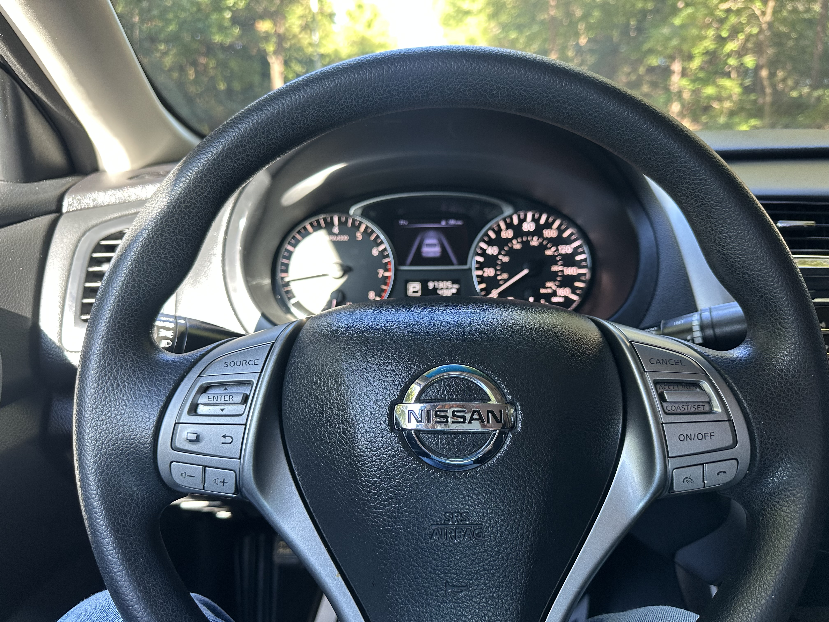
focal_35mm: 24
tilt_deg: -16.8
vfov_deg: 56.8
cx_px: 414
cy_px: 311
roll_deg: +1.6
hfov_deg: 71.6
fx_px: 575
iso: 200
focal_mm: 6.86
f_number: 1.78
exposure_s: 1/121
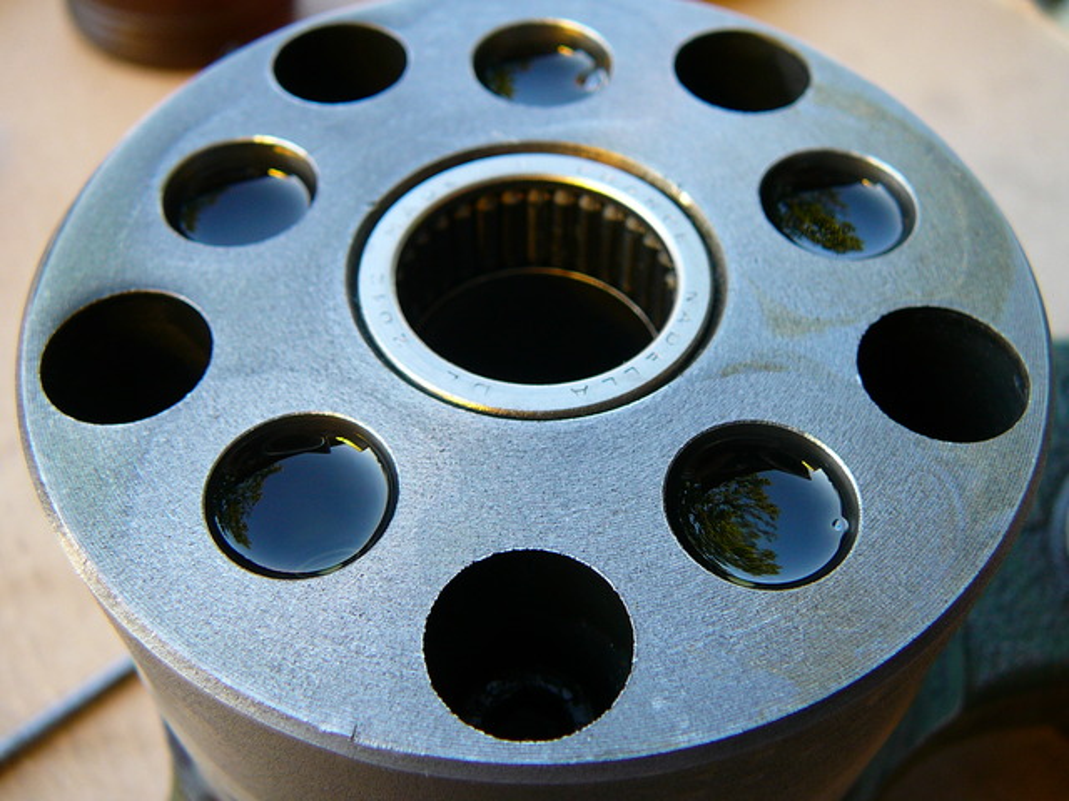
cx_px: 534
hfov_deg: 52.6
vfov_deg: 40.7
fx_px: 1081
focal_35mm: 35
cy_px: 400
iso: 80
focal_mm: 5.2
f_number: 2.8
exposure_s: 1/80
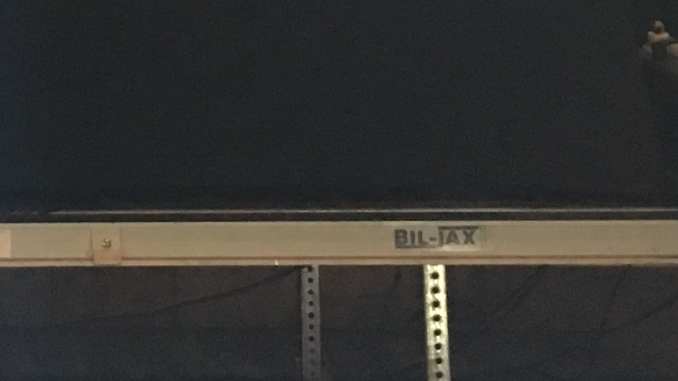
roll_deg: -0.7
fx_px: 2445
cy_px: -455
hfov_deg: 14.9
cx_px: -278
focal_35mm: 136
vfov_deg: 8.3
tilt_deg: +2.2
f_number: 2.2
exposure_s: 1/10
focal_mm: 4.15
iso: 100
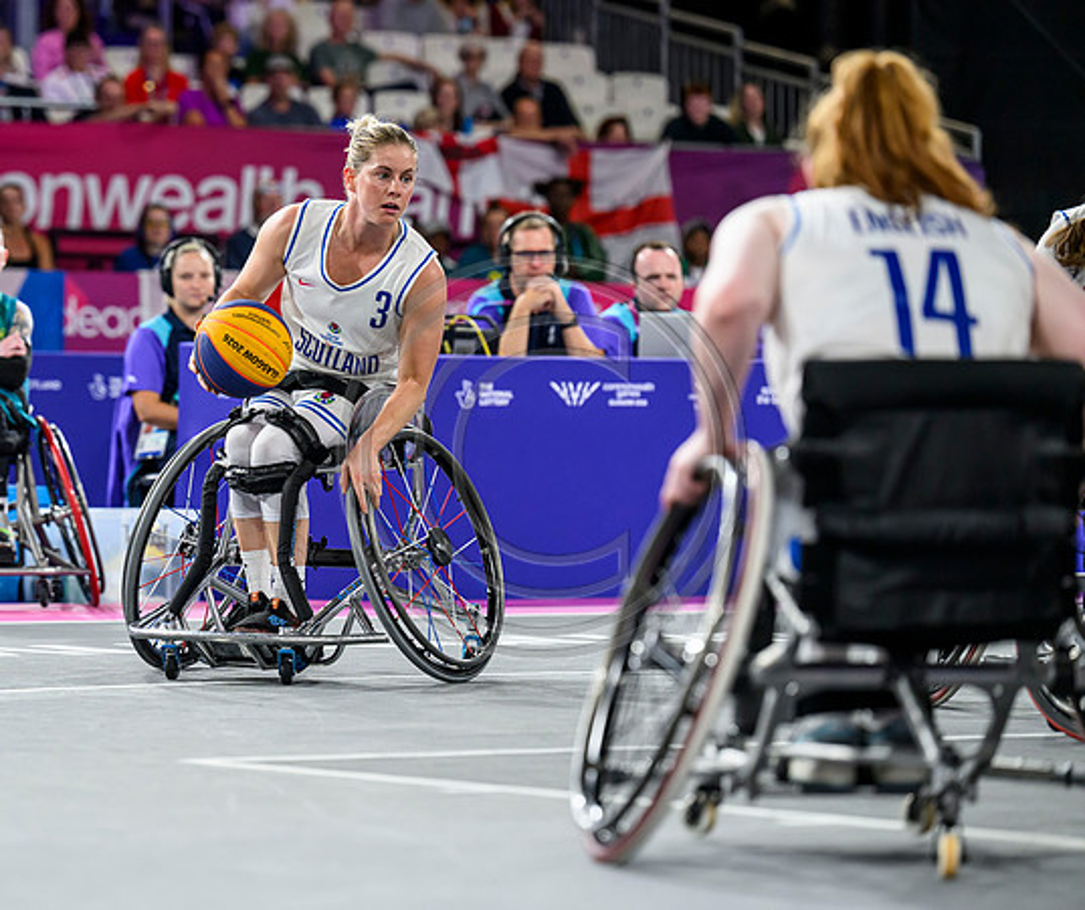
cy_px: 443
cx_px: 352
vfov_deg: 9.1
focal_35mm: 174
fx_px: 5703
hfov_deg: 10.9
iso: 2500
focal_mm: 140
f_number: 3.2
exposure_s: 1/1600
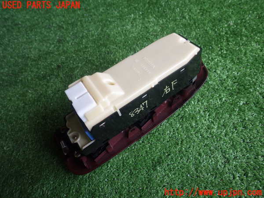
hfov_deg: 69.4
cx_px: 132
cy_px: 99
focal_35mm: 25
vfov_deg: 54.9
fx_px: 191
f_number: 2.8
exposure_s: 1/45
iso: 125
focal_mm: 4.5
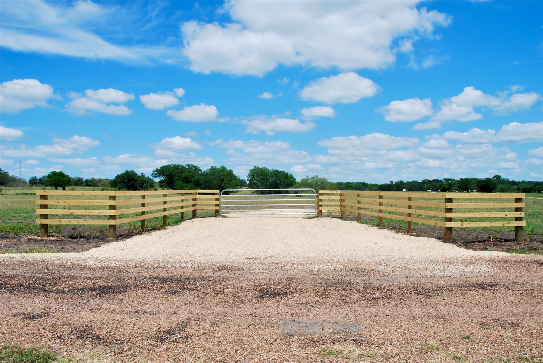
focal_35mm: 27
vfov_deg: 48.0
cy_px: 182
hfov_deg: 67.3
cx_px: 272
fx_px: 408
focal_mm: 18
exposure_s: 1/320
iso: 100
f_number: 9
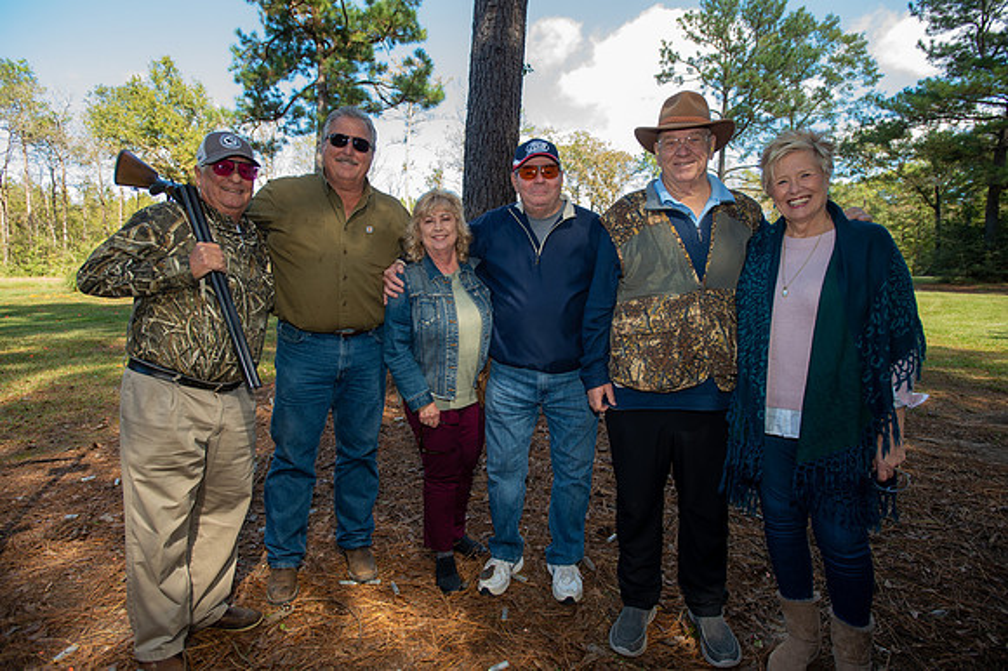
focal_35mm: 20
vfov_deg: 61.9
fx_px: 560
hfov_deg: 84.0
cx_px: 504
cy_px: 336
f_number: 4
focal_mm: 20
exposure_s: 1/80
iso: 125
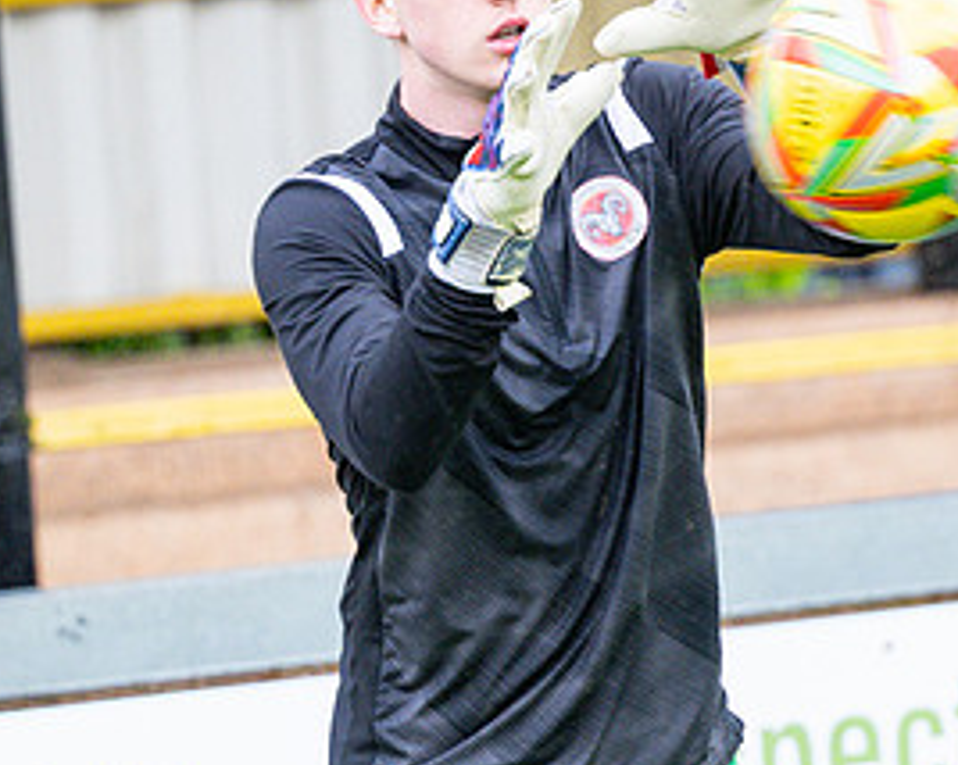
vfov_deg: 3.3
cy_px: 365
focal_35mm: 462
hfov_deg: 4.2
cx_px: 694
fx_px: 13090
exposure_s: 1/640
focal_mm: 130
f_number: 2.8
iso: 800
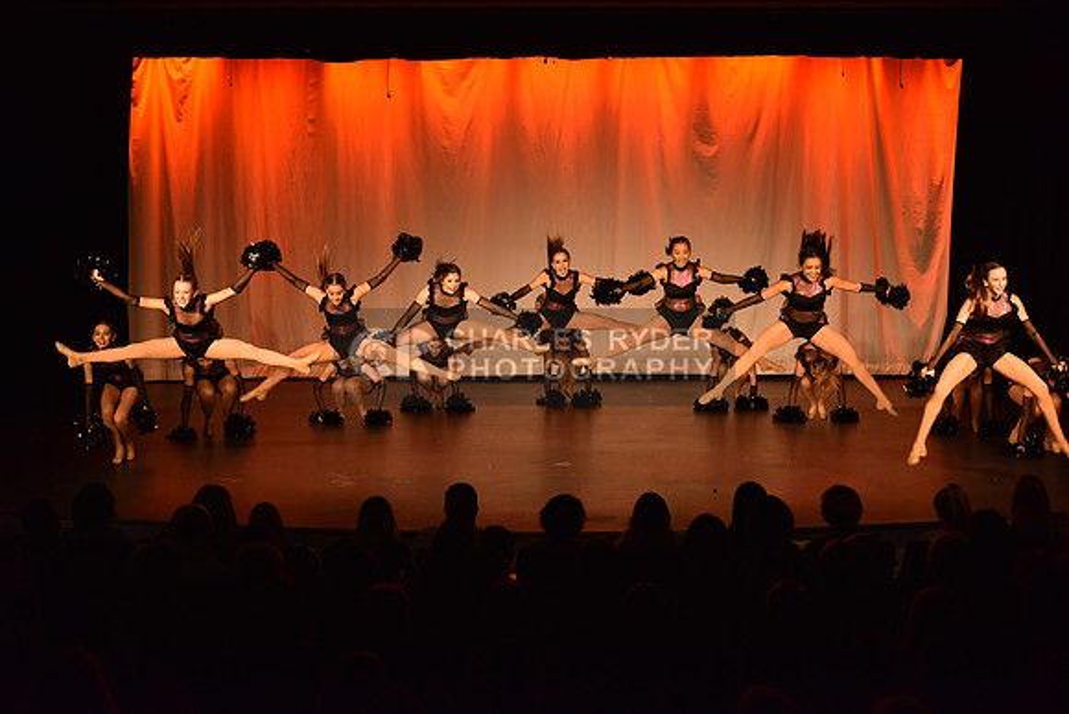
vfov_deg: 19.5
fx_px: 2079
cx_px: 534
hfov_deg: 28.8
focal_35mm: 70
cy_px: 357
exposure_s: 1/320
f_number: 4
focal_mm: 70
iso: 2000
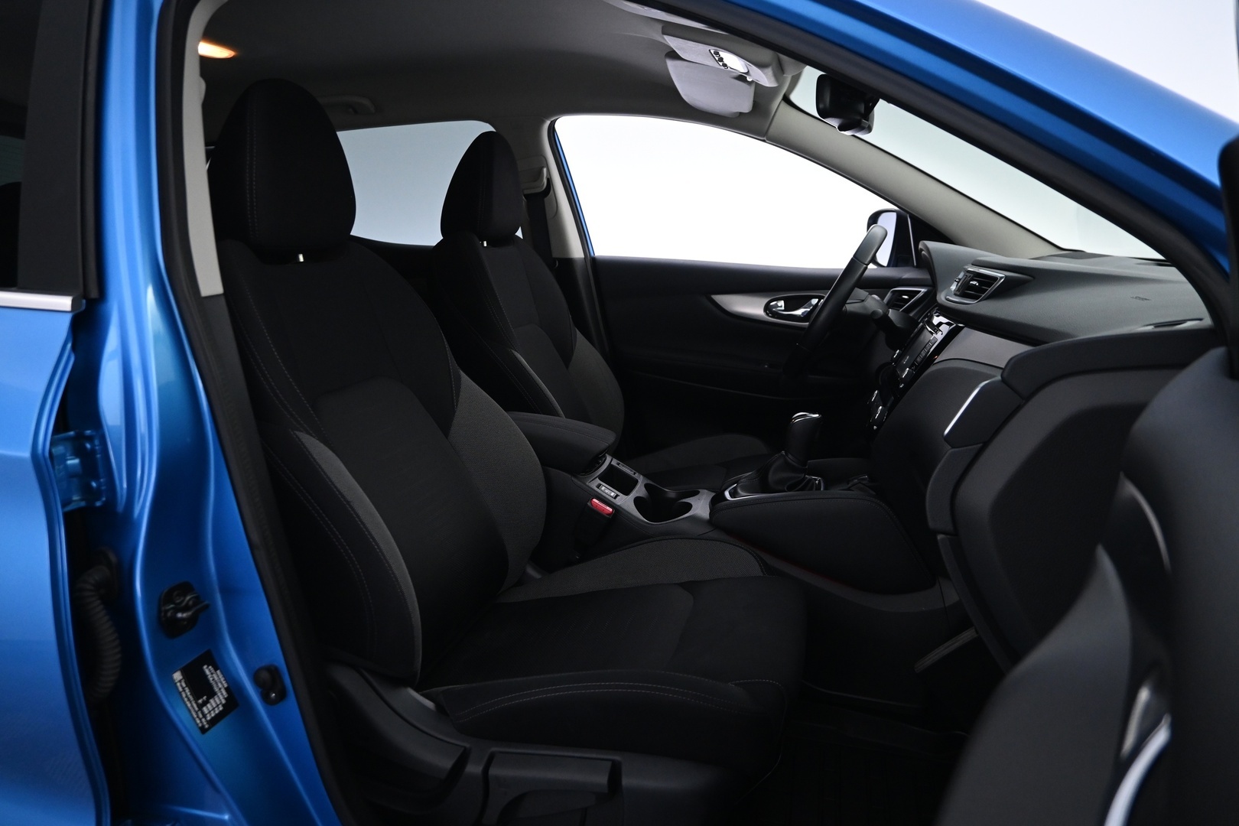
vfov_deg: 53.1
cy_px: 413
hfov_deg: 73.7
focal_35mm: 24
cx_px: 620
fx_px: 826
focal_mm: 16
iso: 1600
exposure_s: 1/25
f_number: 3.5
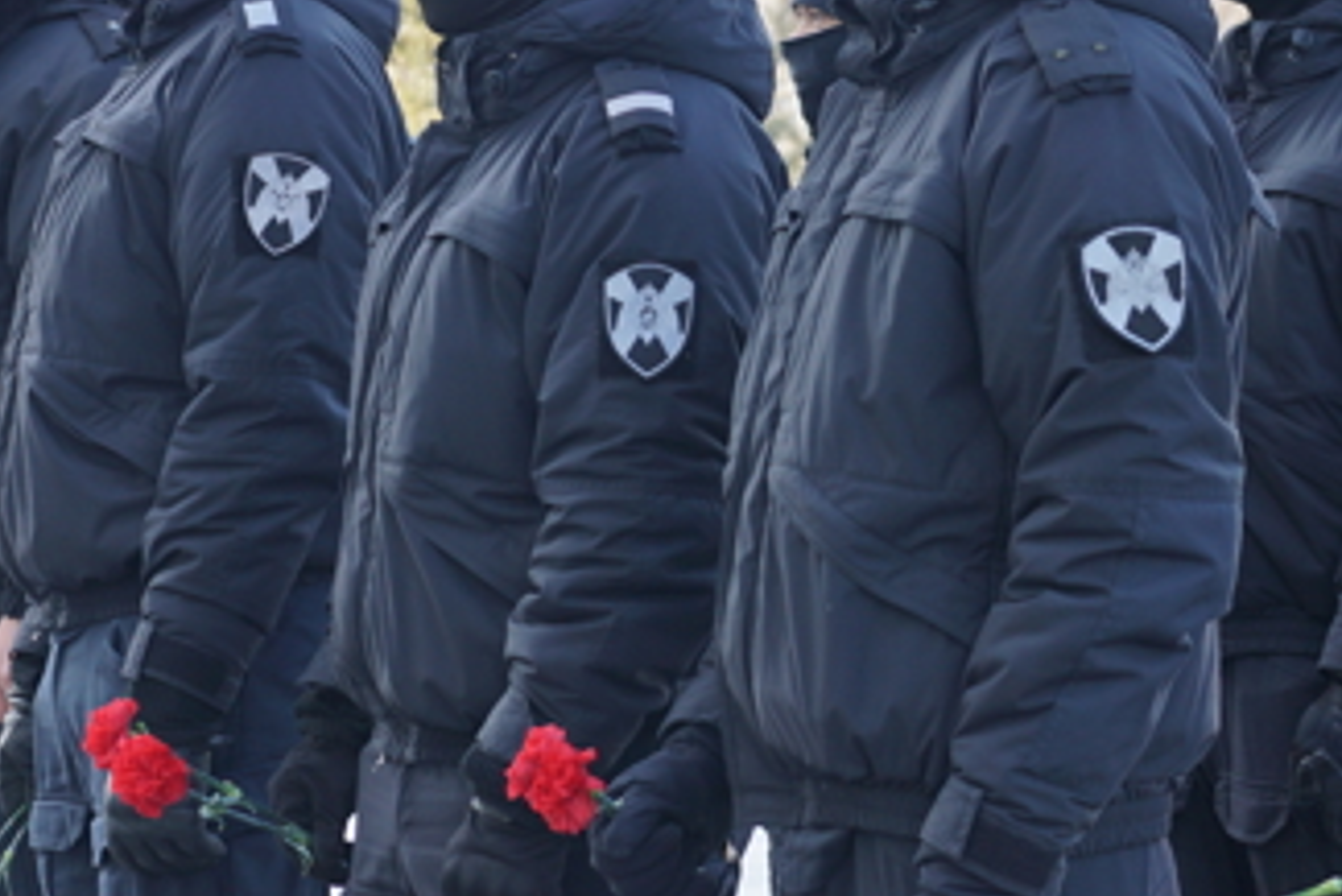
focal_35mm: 173
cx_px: 39
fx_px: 6452
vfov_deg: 7.9
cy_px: 405
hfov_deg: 11.8
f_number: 5
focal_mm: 50
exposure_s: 1/80
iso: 100
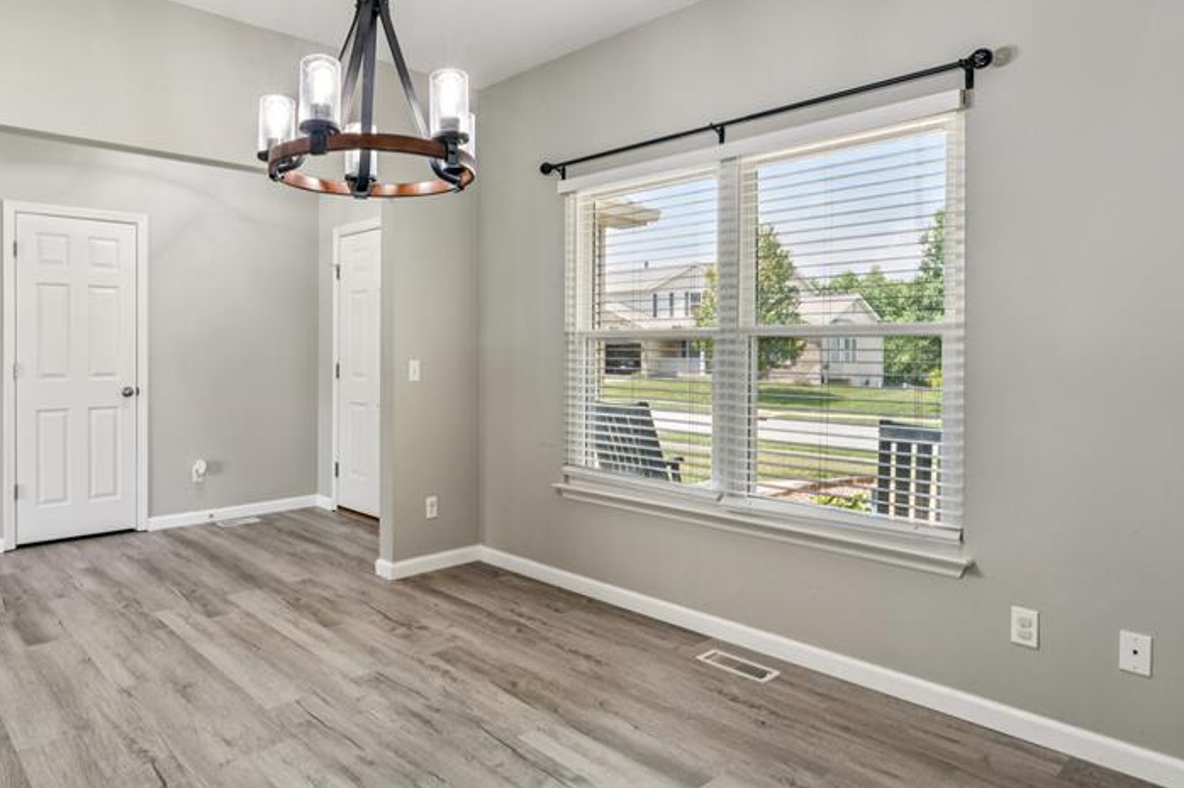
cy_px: 351
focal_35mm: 23
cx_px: 455
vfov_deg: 54.6
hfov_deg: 74.6
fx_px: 762
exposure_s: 1/8
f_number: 13
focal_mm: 15.8
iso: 320
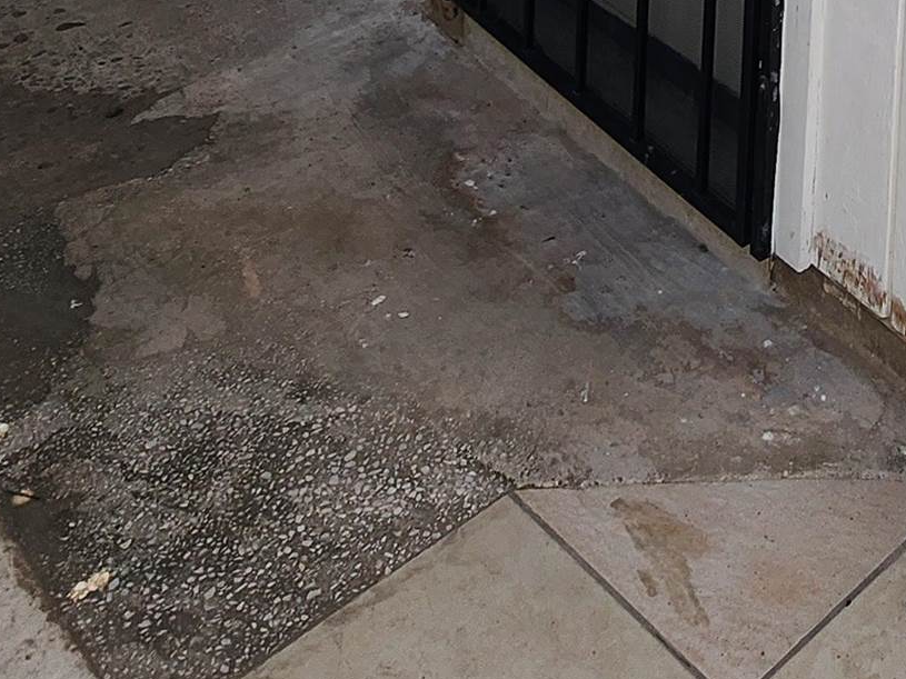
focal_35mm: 49
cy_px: -595
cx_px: 949
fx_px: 1282
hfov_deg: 34.6
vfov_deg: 19.9
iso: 50
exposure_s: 1/655
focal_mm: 2.2
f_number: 2.2
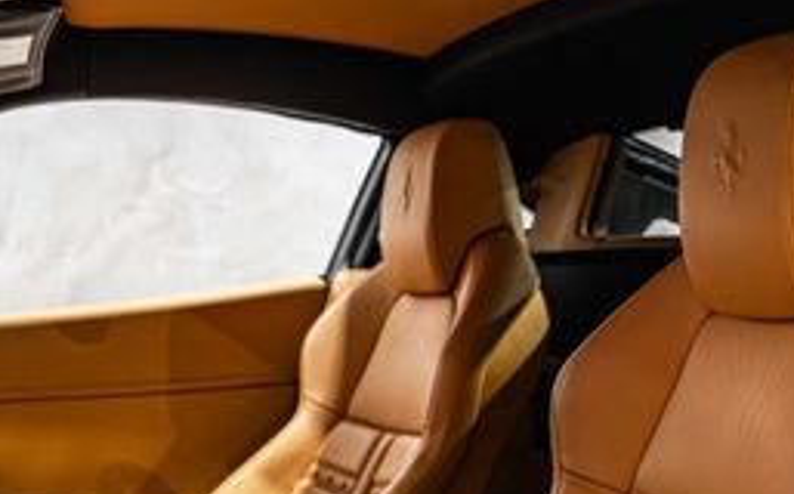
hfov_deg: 33.5
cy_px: 579
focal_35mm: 61
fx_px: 1319
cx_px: 417
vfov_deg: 20.0
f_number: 4
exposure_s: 1/13
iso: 1600
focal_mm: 24
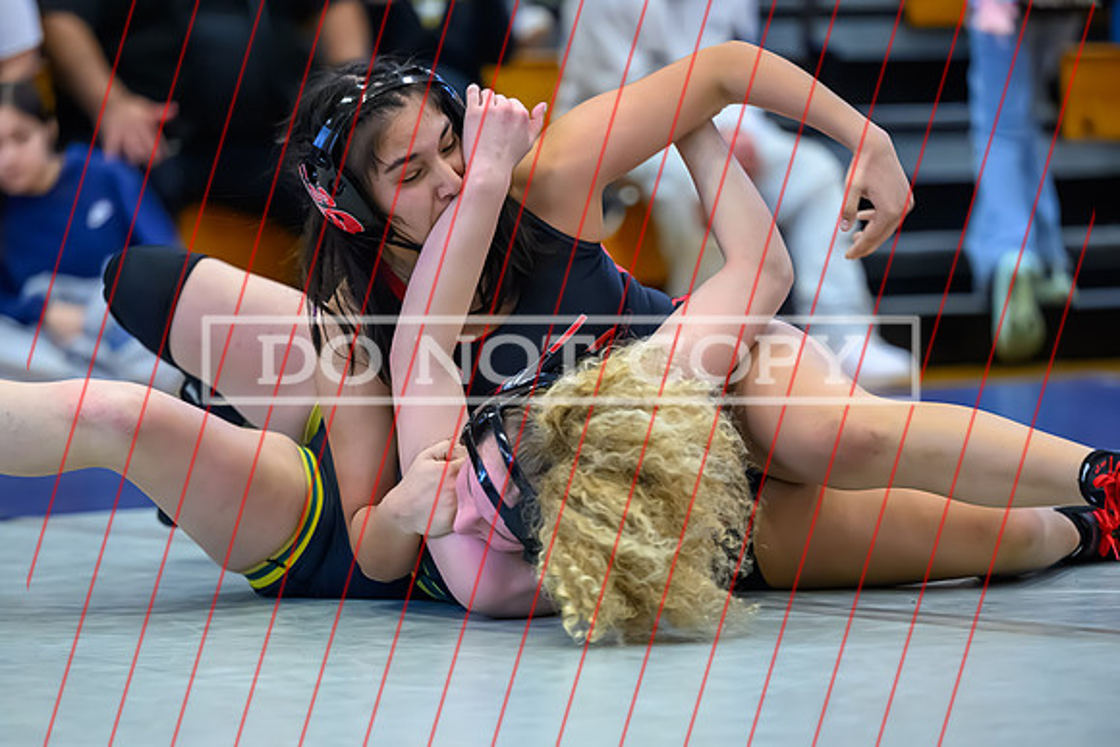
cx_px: 545
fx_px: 5677
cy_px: 434
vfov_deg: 7.5
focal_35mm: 182
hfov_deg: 11.3
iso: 8000
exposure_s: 1/500
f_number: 2.8
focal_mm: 155
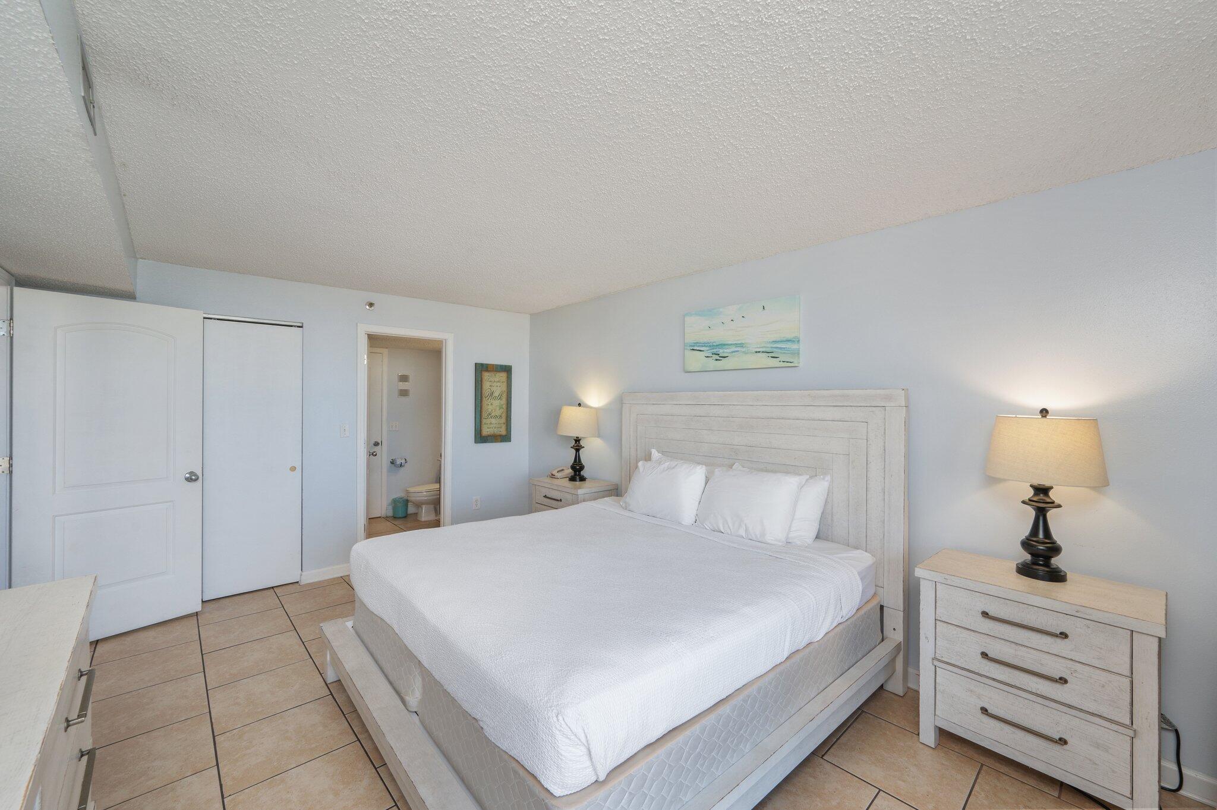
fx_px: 473
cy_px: 405
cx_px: 608
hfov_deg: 104.3
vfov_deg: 81.1
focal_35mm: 14
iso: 250
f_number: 9
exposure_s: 1/30
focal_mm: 14
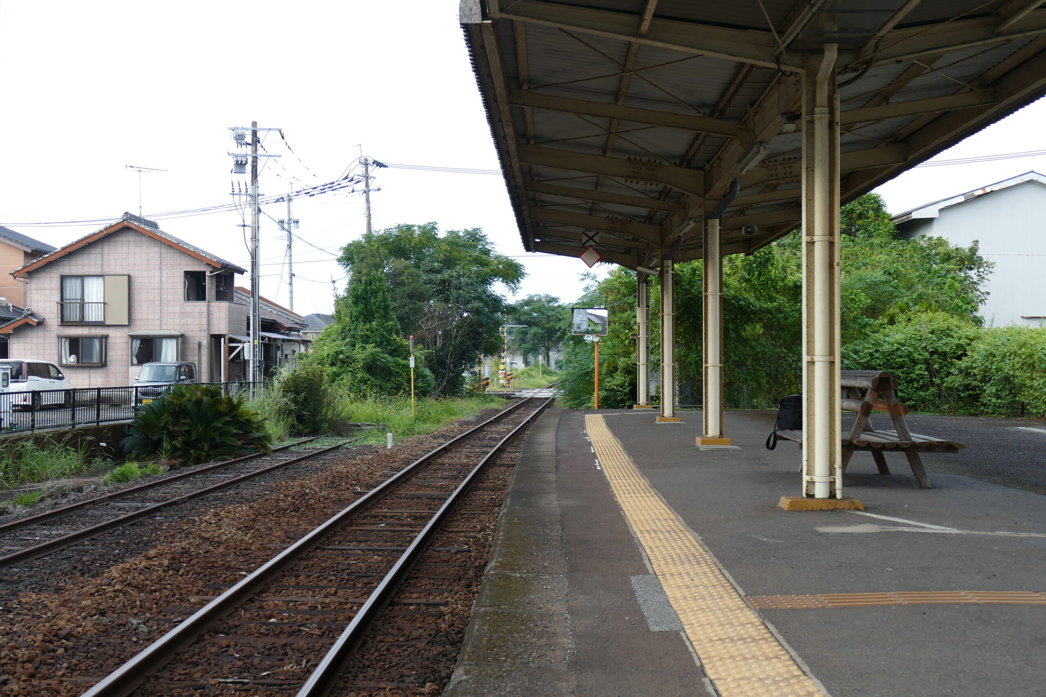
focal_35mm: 49
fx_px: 1424
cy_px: 348
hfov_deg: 40.3
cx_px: 523
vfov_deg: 27.5
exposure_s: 1/400
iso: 125
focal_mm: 17.83
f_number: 3.3
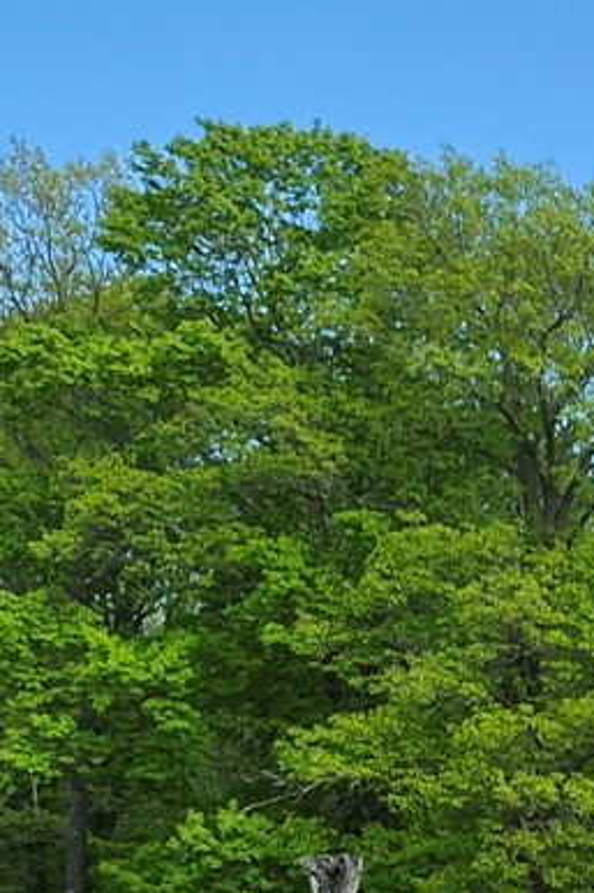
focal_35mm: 127
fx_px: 3146
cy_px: 865
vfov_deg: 15.9
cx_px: 2256
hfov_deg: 7.8
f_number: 1.8
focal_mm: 5.4
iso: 80
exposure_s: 1/3488
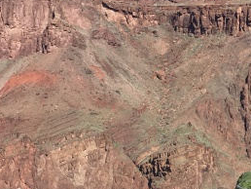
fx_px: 835
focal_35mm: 115
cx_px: 224
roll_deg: +3.1
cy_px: 297
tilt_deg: -17.3
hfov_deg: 16.9
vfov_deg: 12.2
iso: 25
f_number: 2.2
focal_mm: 4.15
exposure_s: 1/1350
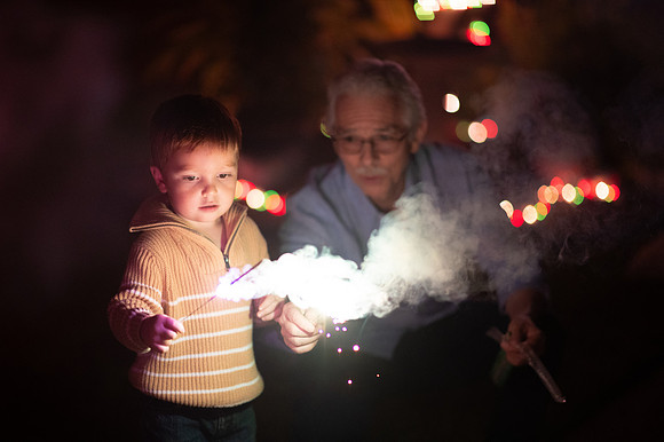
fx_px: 1567
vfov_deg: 16.1
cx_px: 332
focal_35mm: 85
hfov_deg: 23.9
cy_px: 221
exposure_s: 1/640
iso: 5600
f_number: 1.4
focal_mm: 85
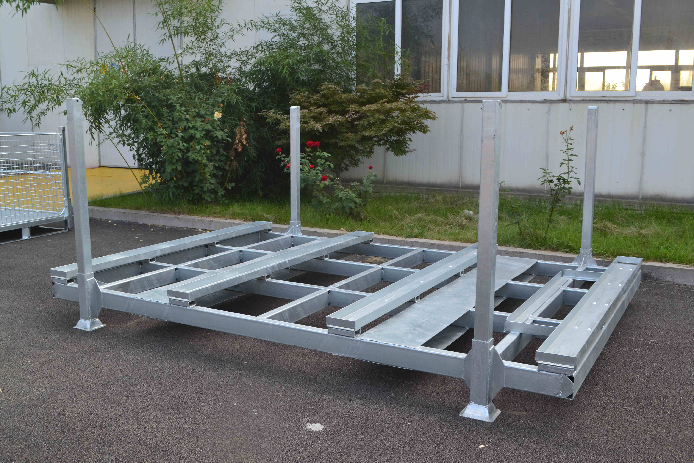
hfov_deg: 53.1
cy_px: 232
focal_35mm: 36
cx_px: 347
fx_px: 694
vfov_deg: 36.9
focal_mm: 24
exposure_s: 1/200
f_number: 10
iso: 400
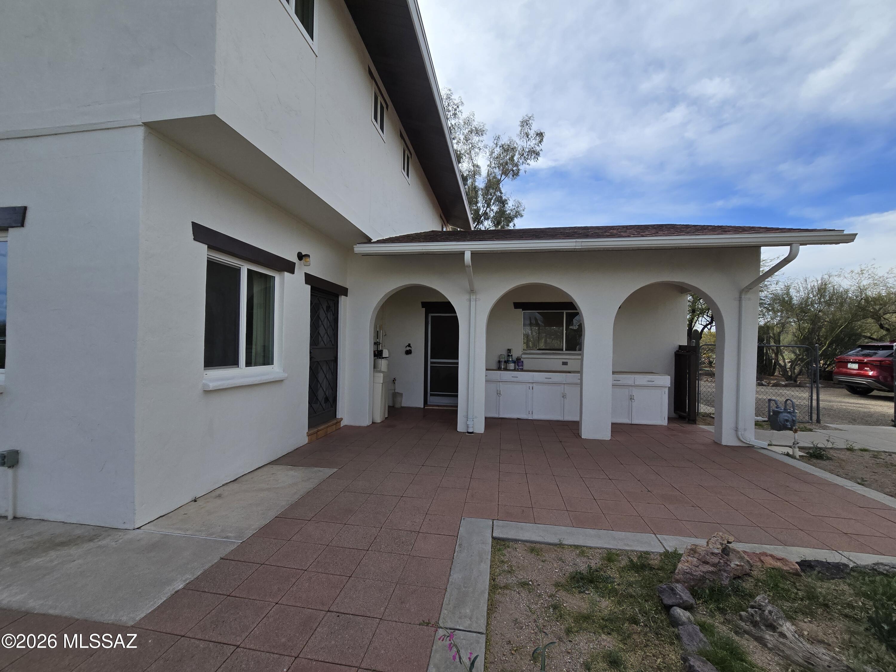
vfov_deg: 89.9
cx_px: 448
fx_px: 336
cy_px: 336
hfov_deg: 106.2
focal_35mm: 13
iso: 50
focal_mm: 2.2
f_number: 2.2
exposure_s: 1/1946
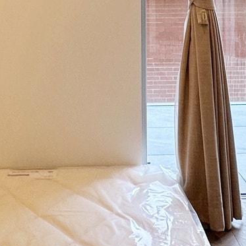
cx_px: 94
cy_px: -42
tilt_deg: -0.7
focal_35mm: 68
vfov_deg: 23.4
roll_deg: +0.2
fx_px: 547
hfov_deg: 25.3
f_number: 2.2
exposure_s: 1/100
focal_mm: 2.22
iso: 100
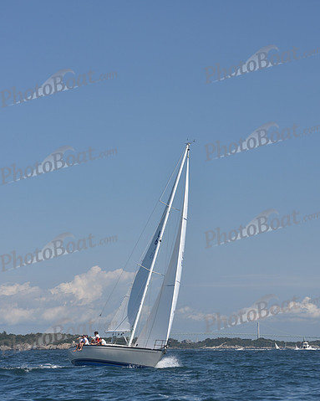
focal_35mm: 108
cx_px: 161
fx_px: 1279
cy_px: 195
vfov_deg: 17.8
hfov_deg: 14.3
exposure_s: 1/1250
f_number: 5.6
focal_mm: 95
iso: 250
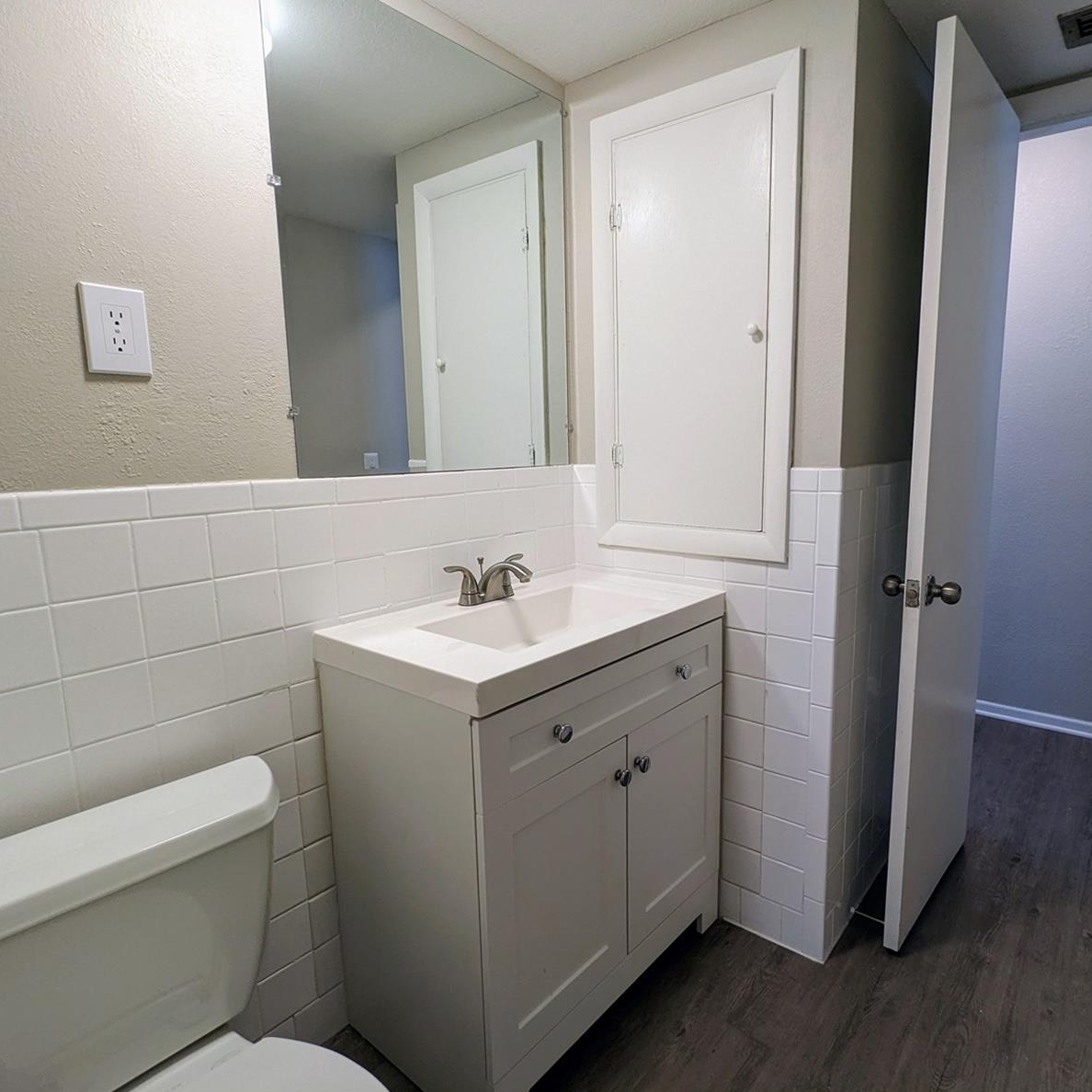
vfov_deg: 77.7
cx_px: 631
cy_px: 544
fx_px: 678
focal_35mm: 19
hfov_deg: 77.2
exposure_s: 1/24
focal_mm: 2.35
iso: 57
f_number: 2.2
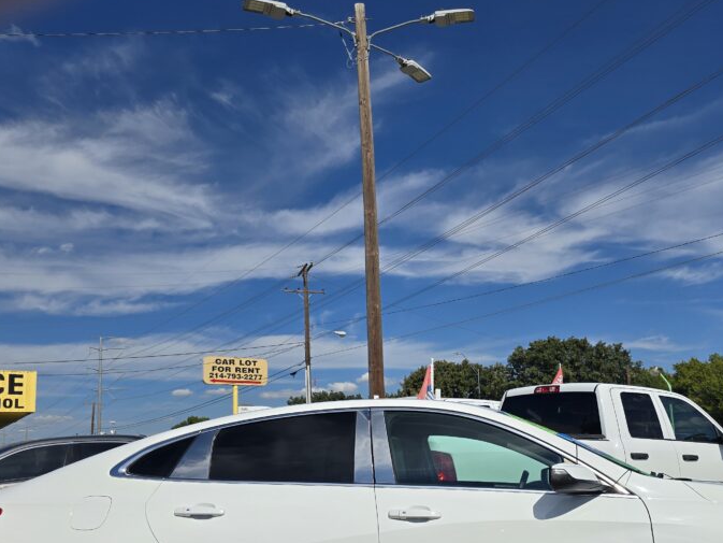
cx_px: 444
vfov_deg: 40.4
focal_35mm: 35
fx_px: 731
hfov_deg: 52.2
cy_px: 347
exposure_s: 1/2000
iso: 12
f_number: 1.7
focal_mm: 6.3
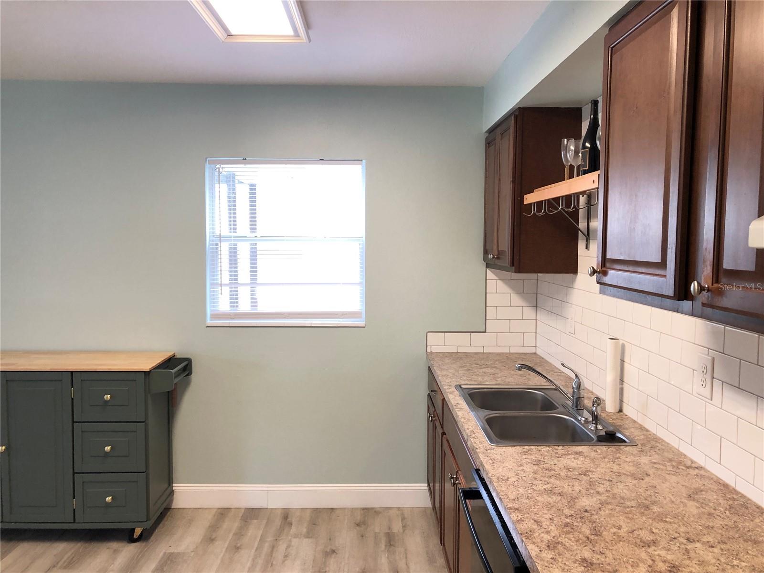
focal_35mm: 28
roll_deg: +0.2
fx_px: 618
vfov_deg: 49.7
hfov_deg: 63.4
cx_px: 382
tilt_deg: -4.7
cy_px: 286
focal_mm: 3.99
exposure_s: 1/30
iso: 25
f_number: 1.8
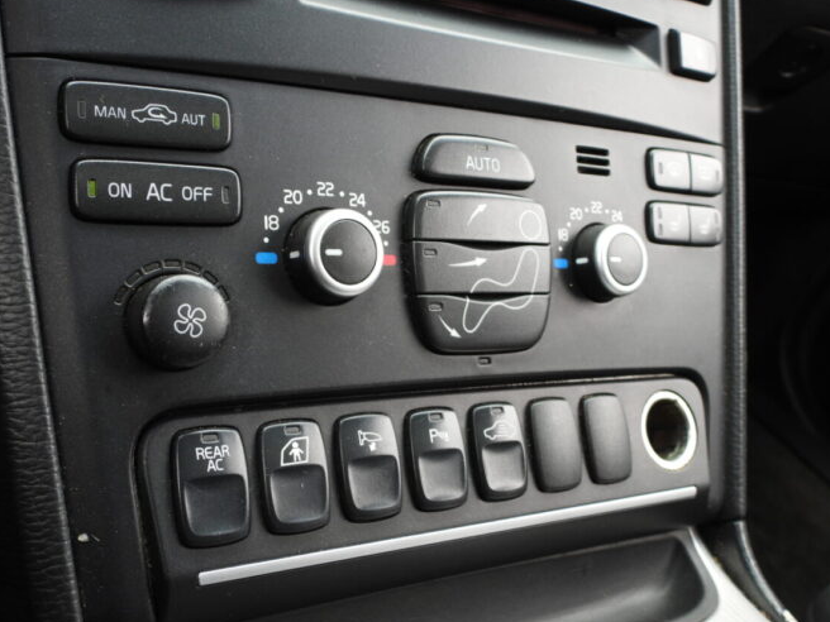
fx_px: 911
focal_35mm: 38
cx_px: 406
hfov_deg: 49.0
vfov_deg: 37.7
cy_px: 308
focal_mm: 6.3
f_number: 3.2
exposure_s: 1/40
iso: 100
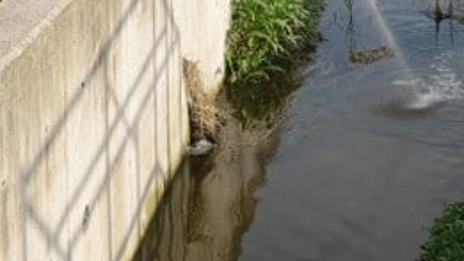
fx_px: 1501
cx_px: 215
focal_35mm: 122
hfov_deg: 17.6
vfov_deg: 9.6
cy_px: -176
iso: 100
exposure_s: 1/160
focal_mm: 38
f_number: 6.3
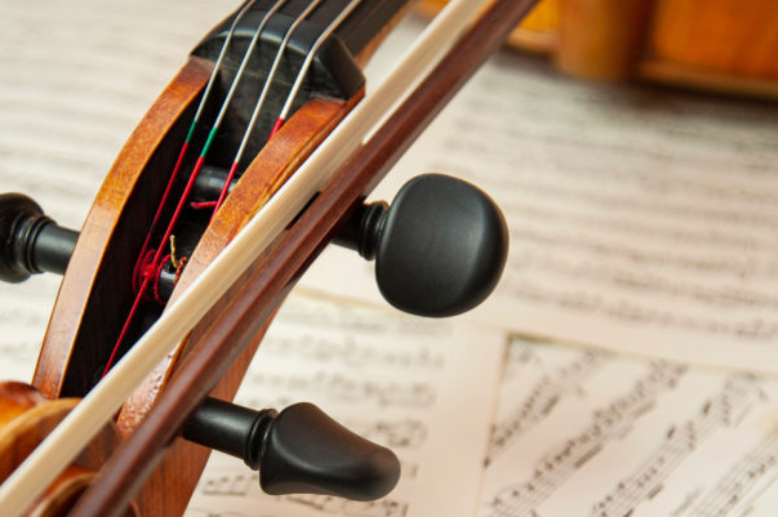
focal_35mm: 112
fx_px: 2418
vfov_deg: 12.2
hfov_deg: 18.3
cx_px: 332
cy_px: 399
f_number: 4.5
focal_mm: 66
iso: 320
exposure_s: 1/100
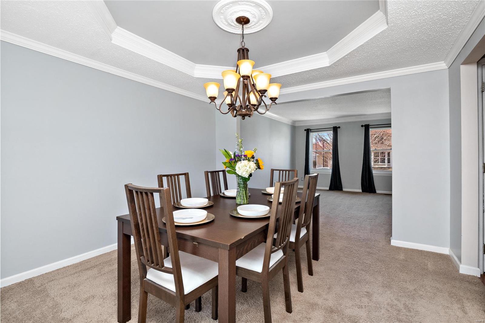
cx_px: 242
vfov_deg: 73.7
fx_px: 215
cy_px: 162
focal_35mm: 16
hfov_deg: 96.7
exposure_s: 1/250
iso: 400
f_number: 7.1
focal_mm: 8
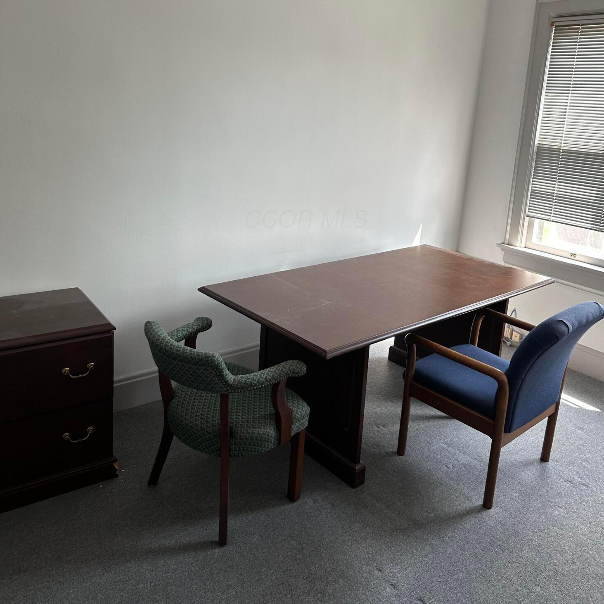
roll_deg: -3.2
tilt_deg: -13.8
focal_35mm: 29
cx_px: 306
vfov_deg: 54.8
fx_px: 572
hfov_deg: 55.6
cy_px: 218
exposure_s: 1/120
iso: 100
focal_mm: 6.86
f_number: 1.78
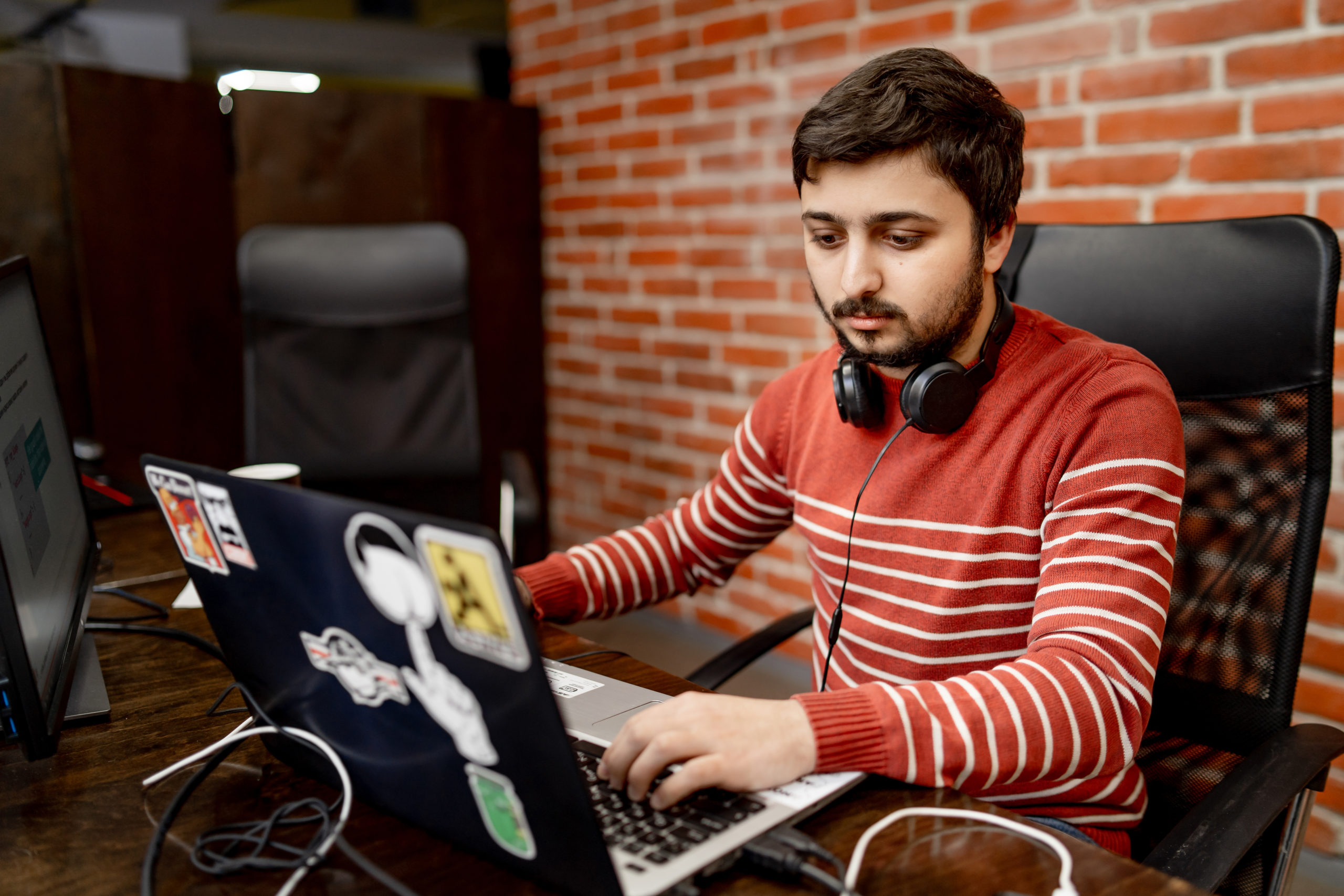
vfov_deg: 37.9
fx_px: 1307
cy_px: 448
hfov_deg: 54.4
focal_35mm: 35
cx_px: 672
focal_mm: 35
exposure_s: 1/250
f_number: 2
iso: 320
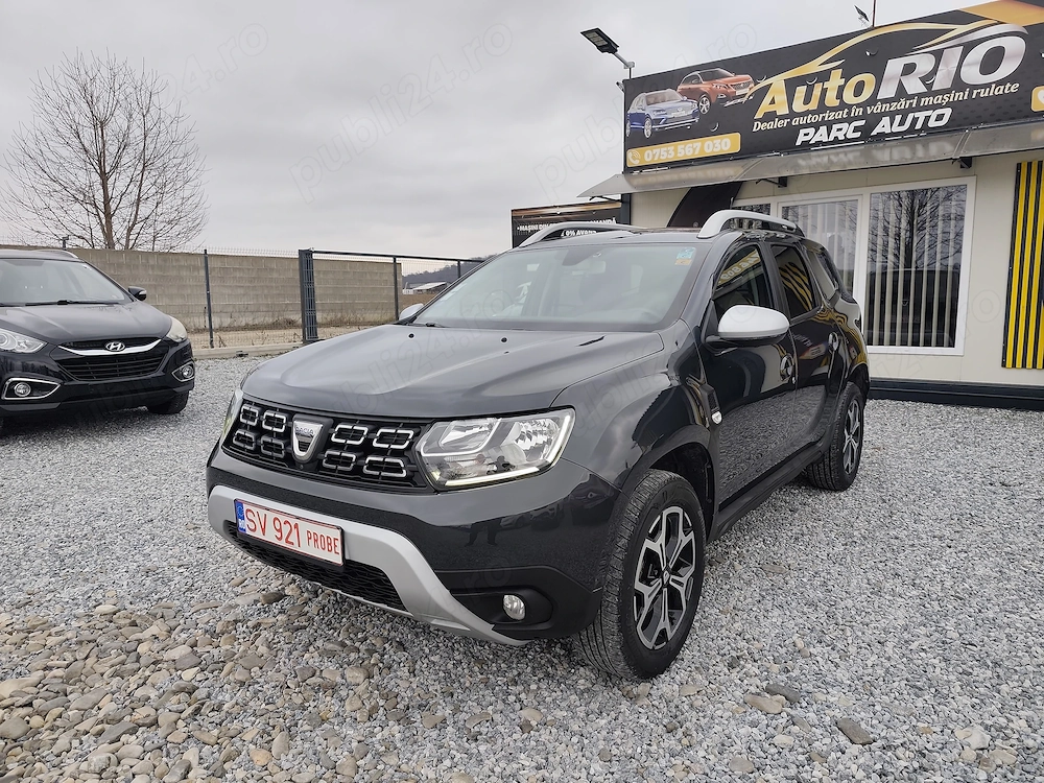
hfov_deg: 73.9
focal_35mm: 23
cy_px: 392
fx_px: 694
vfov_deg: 58.9
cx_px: 522
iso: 50
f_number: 1.65
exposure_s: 1/196
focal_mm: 6.19
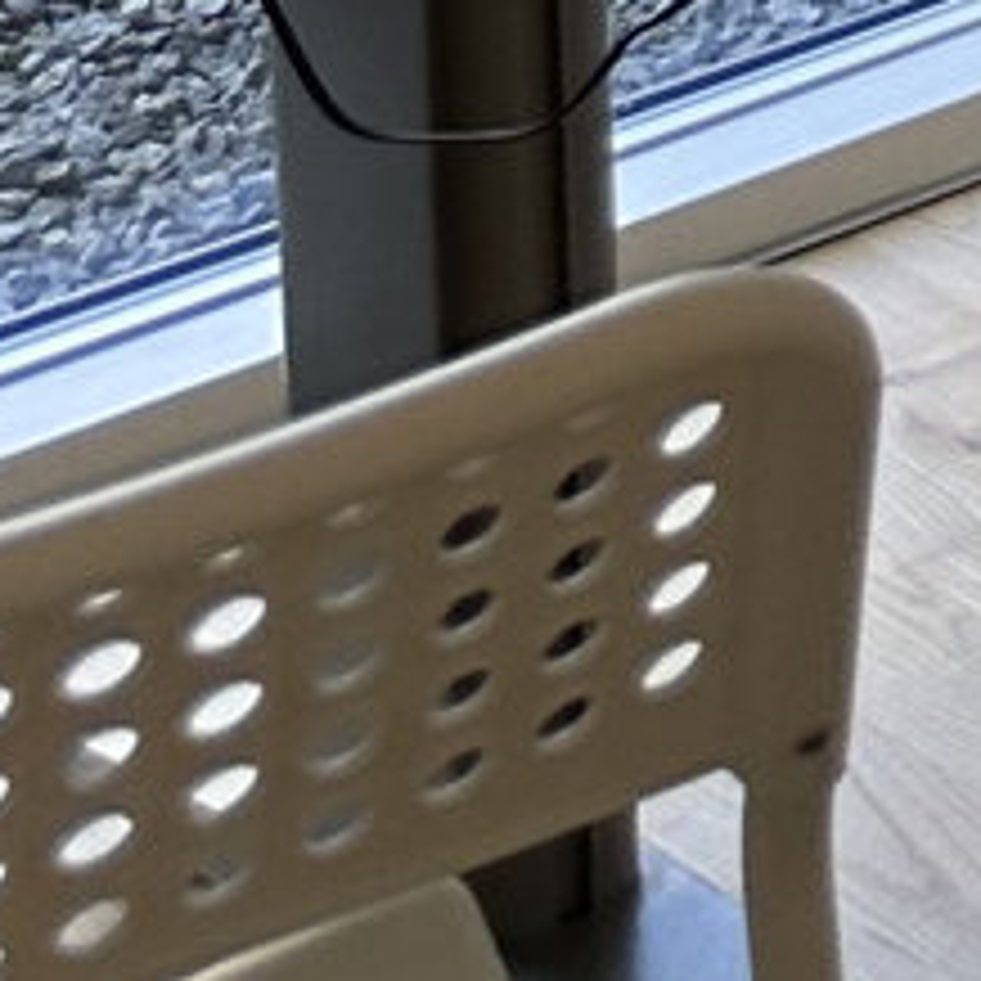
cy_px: -2322
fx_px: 6252
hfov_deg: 6.7
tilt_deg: -6.2
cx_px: 4190
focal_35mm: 195
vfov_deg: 7.5
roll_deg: +0.3
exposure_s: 1/100
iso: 80
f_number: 1.78
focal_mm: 6.86
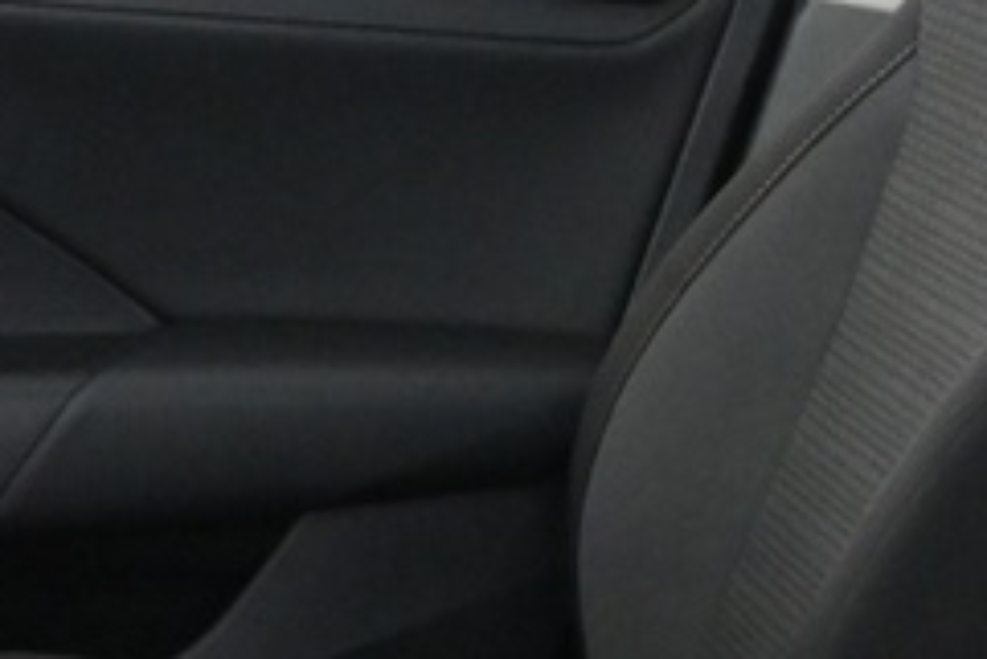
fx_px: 4417
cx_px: 438
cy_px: 909
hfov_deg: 12.7
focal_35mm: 161
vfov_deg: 8.4
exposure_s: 1/40
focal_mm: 16
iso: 2500
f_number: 3.5
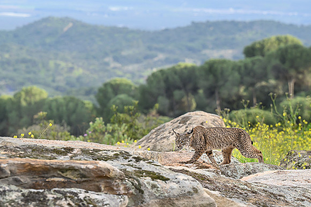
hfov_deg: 11.7
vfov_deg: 7.8
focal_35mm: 176
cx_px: 166
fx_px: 1520
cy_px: 119
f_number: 4
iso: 640
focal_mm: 115
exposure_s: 1/2000
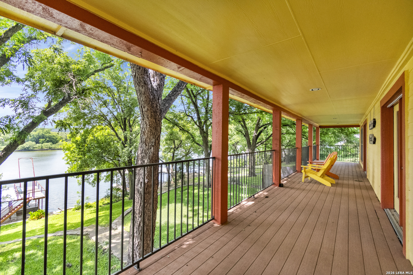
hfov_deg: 100.4
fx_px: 172
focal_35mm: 15
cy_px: 138
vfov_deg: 77.3
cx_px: 206
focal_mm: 10
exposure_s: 1/2500
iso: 2500
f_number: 4.5
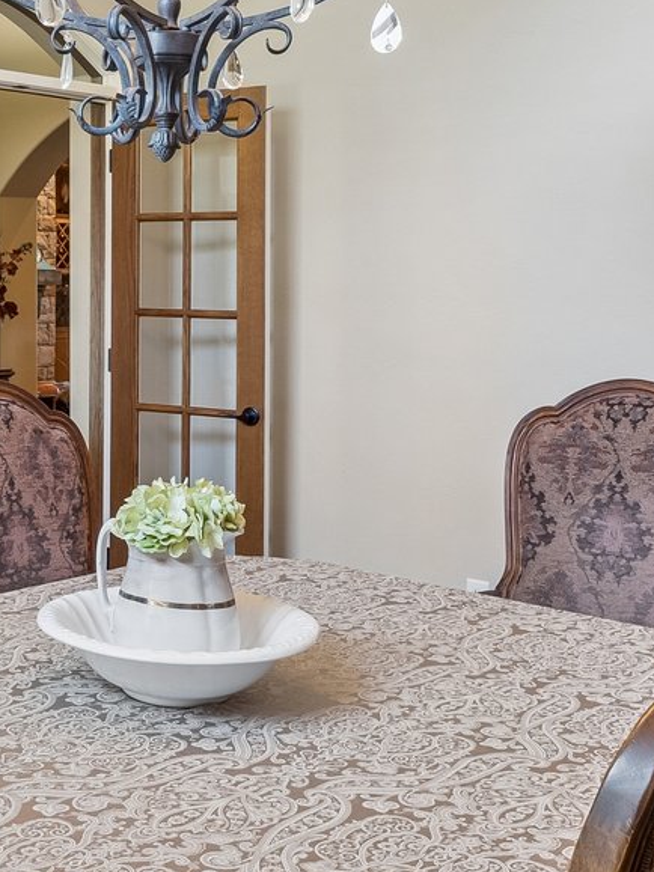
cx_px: -38
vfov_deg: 36.9
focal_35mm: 51
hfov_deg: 26.6
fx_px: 1285
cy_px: 251
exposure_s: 1/13
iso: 200
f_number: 7.1
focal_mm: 10
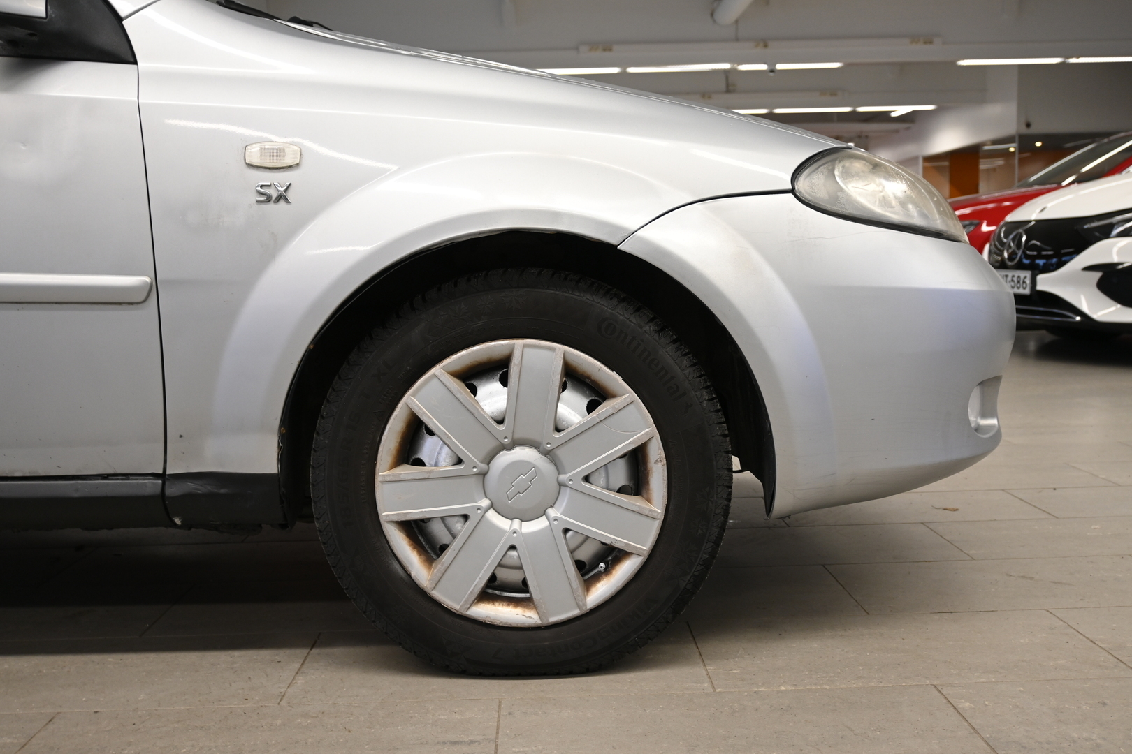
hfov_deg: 56.1
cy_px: 377
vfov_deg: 39.1
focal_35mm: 34
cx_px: 566
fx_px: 1061
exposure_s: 1/40
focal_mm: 22.5
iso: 320
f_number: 4
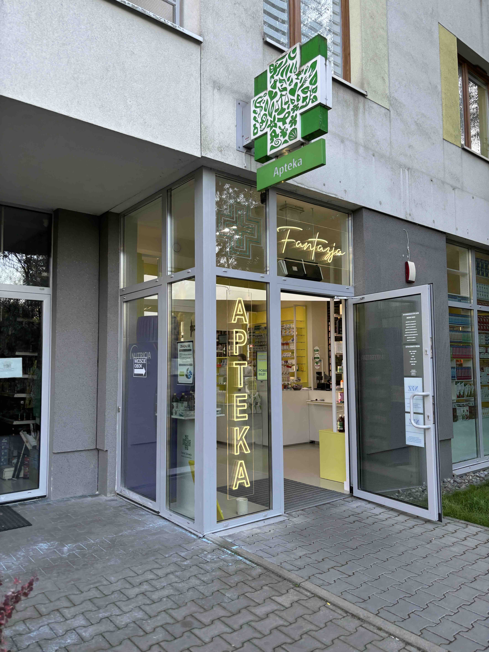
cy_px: 326
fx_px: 490
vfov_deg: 67.3
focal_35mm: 26
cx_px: 244
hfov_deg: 53.1
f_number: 1.6
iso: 32
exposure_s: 1/130
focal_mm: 5.96
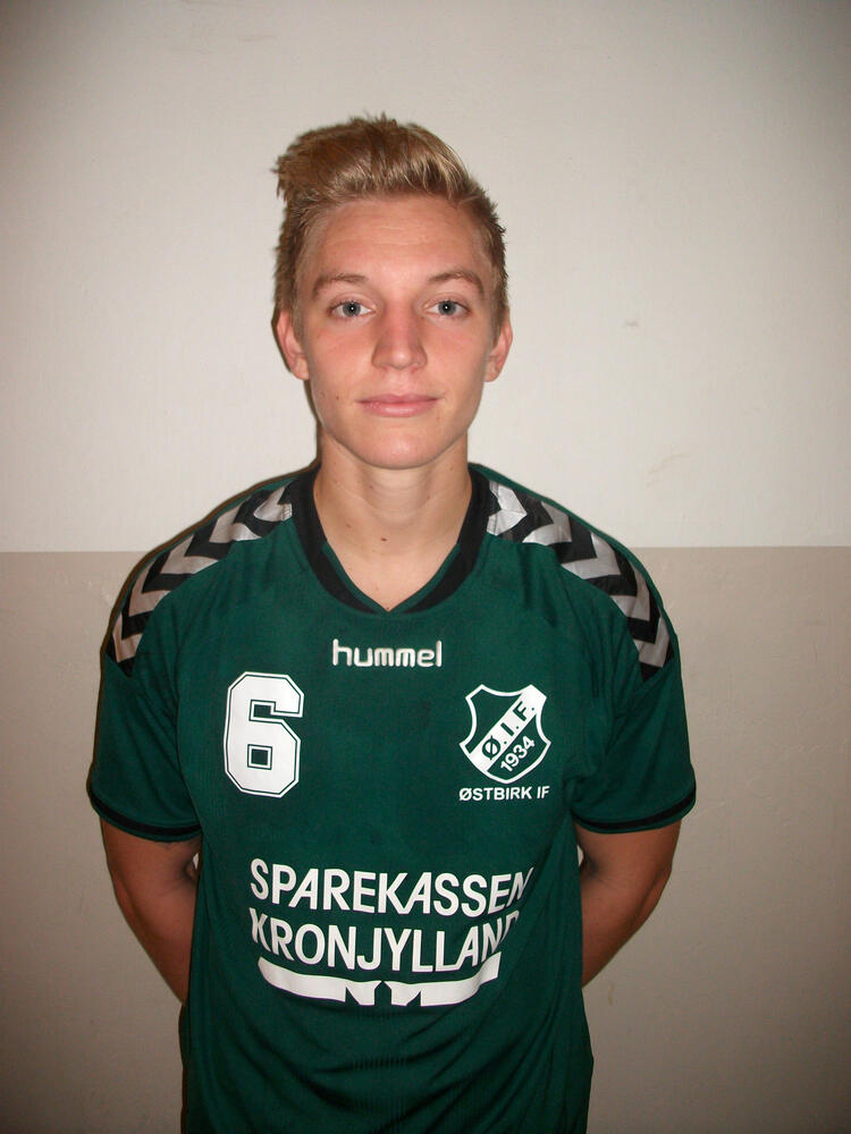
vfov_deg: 58.4
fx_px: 1016
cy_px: 567
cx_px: 426
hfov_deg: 45.4
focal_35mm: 31
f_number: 2.9
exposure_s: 1/40
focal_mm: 5.7
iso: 125
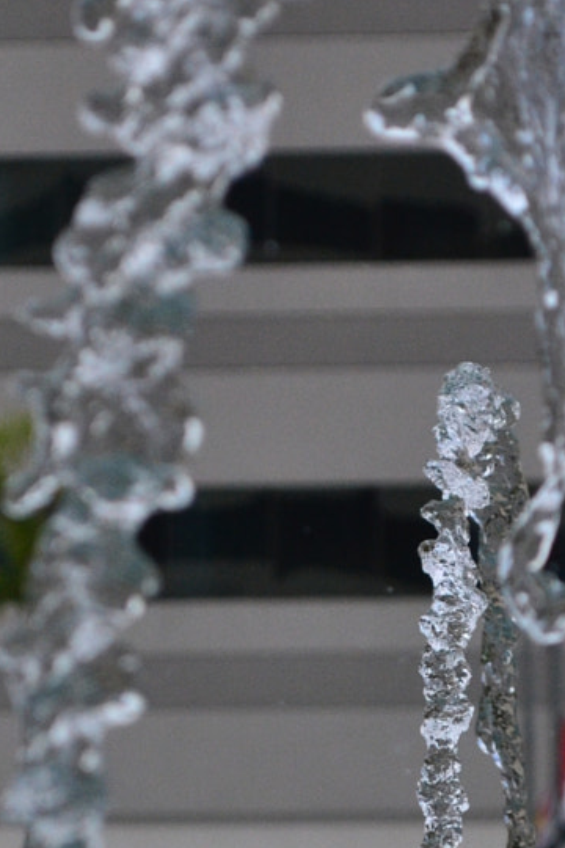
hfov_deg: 5.6
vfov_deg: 8.4
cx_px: 431
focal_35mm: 244
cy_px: 601
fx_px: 5755
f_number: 6.3
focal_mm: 55
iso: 800
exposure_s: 1/3200
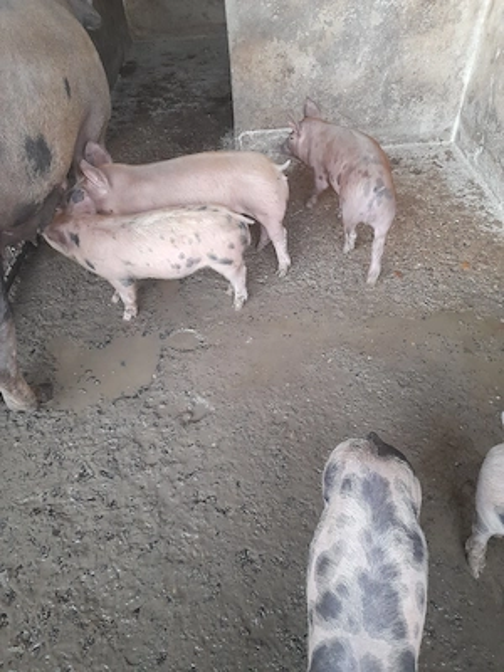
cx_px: 252
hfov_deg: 54.9
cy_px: 336
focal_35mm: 25
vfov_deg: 69.4
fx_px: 485
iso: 320
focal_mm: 4.6
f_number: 2
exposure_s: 1/33
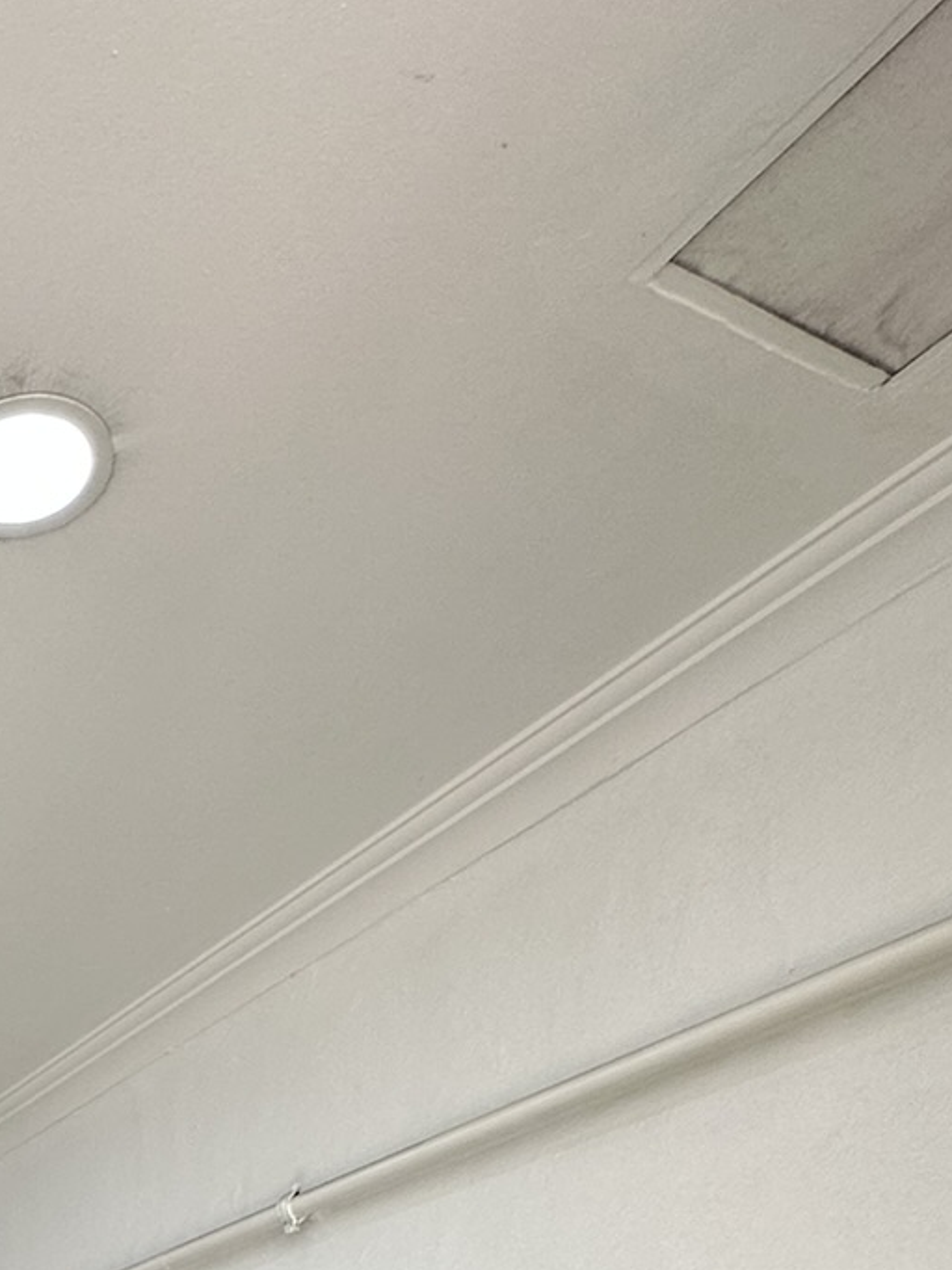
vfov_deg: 32.5
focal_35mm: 42
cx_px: -262
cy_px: 1683
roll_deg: -2.7
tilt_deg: +0.1
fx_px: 1541
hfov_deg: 28.6
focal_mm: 2.22
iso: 64
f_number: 2.2
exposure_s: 1/99
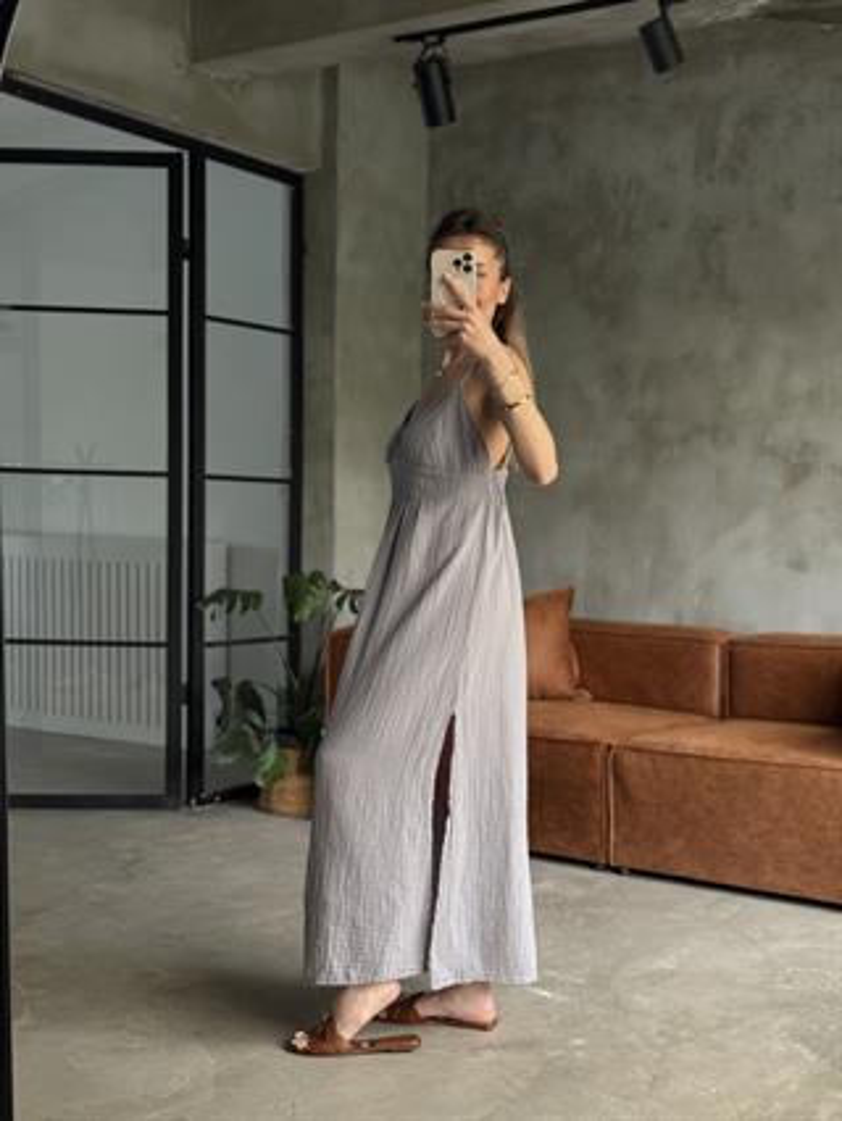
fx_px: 1555
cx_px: 421
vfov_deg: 39.6
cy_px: 560
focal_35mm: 48
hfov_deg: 30.3
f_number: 1.78
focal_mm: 6.76
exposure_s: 1/59
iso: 250
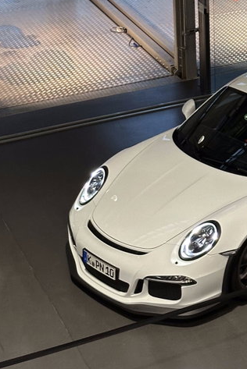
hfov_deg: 12.5
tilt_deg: -23.3
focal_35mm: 108
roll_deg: -0.7
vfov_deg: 18.8
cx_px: 253
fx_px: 1110
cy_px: 89
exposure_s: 1/49
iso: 250
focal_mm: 6.86
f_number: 1.78
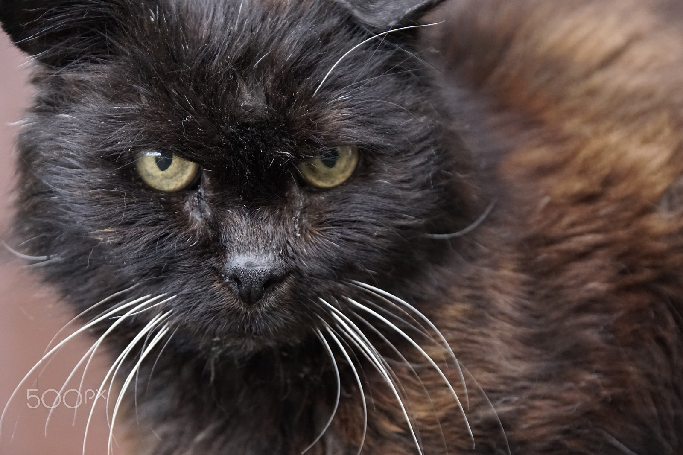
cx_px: 342
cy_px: 228
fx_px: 2561
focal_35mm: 135
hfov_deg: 15.2
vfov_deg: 10.2
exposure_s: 1/100
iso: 2500
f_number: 5.6
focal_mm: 90
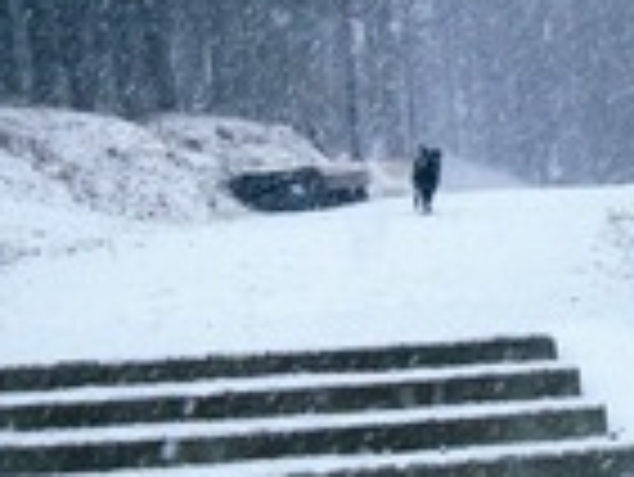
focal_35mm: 105
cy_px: 202
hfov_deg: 18.6
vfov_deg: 14.1
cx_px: 472
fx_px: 1925
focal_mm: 7.9
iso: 380
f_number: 2.8
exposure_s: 1/64
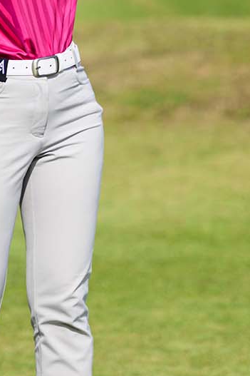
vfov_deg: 5.0
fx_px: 4273
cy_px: 108
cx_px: 61
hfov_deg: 3.4
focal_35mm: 410
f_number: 2.8
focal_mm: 150
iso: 140
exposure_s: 1/2500
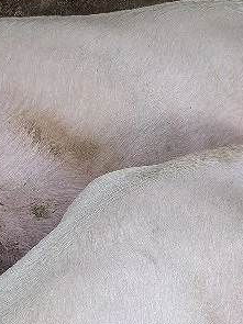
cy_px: 322
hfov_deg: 14.2
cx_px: 114
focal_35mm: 104
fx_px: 974
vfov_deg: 18.4
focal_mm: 5.54
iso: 400
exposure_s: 1/33
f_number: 1.8
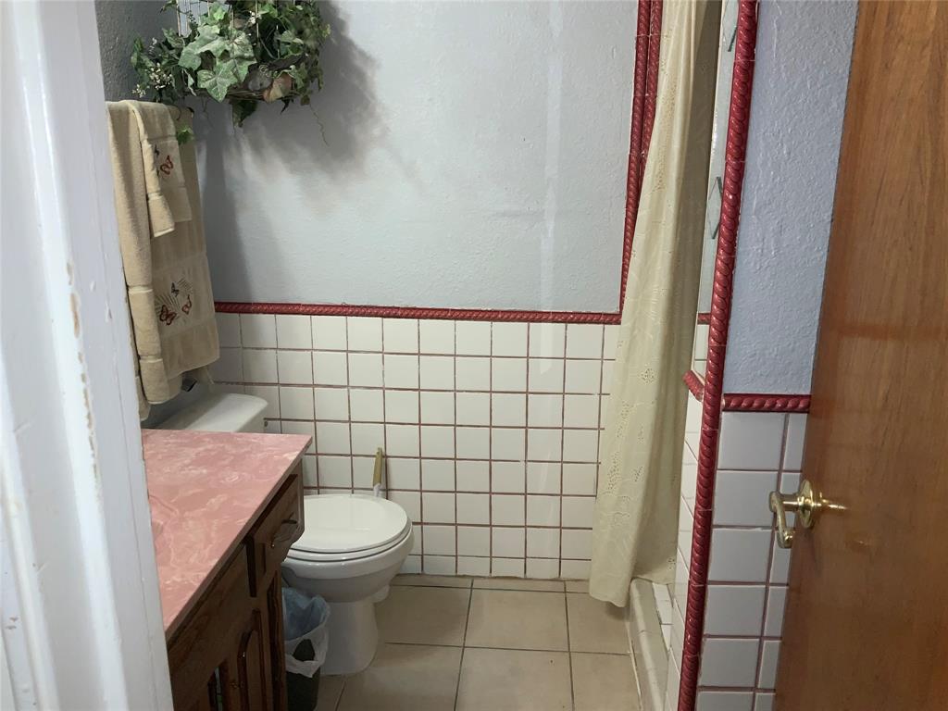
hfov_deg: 61.7
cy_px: 356
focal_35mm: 29
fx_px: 794
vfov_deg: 48.2
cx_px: 474
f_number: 1.8
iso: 40
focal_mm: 3
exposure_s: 1/60
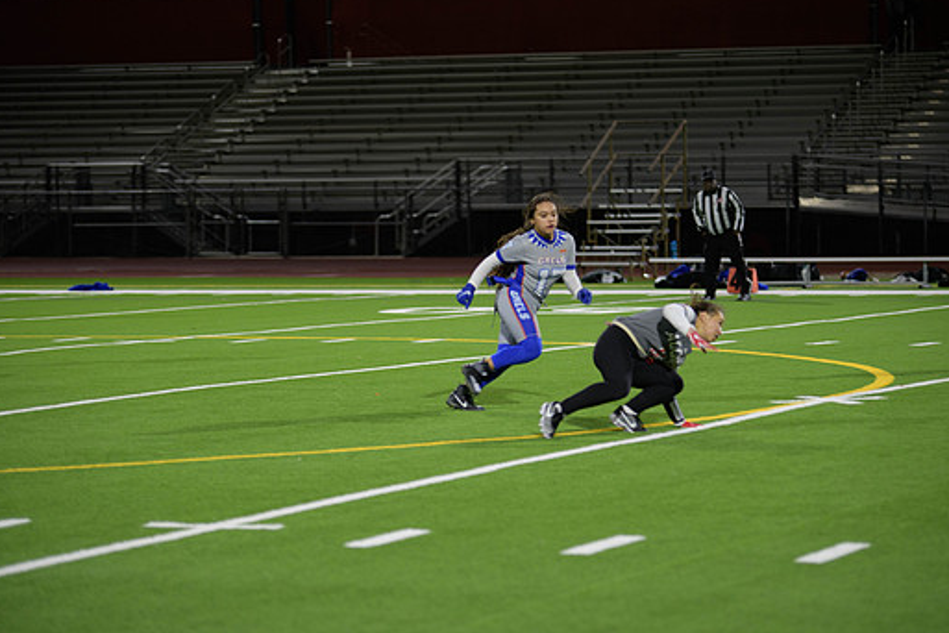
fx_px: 3638
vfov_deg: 9.9
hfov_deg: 14.9
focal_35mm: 138
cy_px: 301
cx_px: 483
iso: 800
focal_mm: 122
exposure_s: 1/200
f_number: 2.8
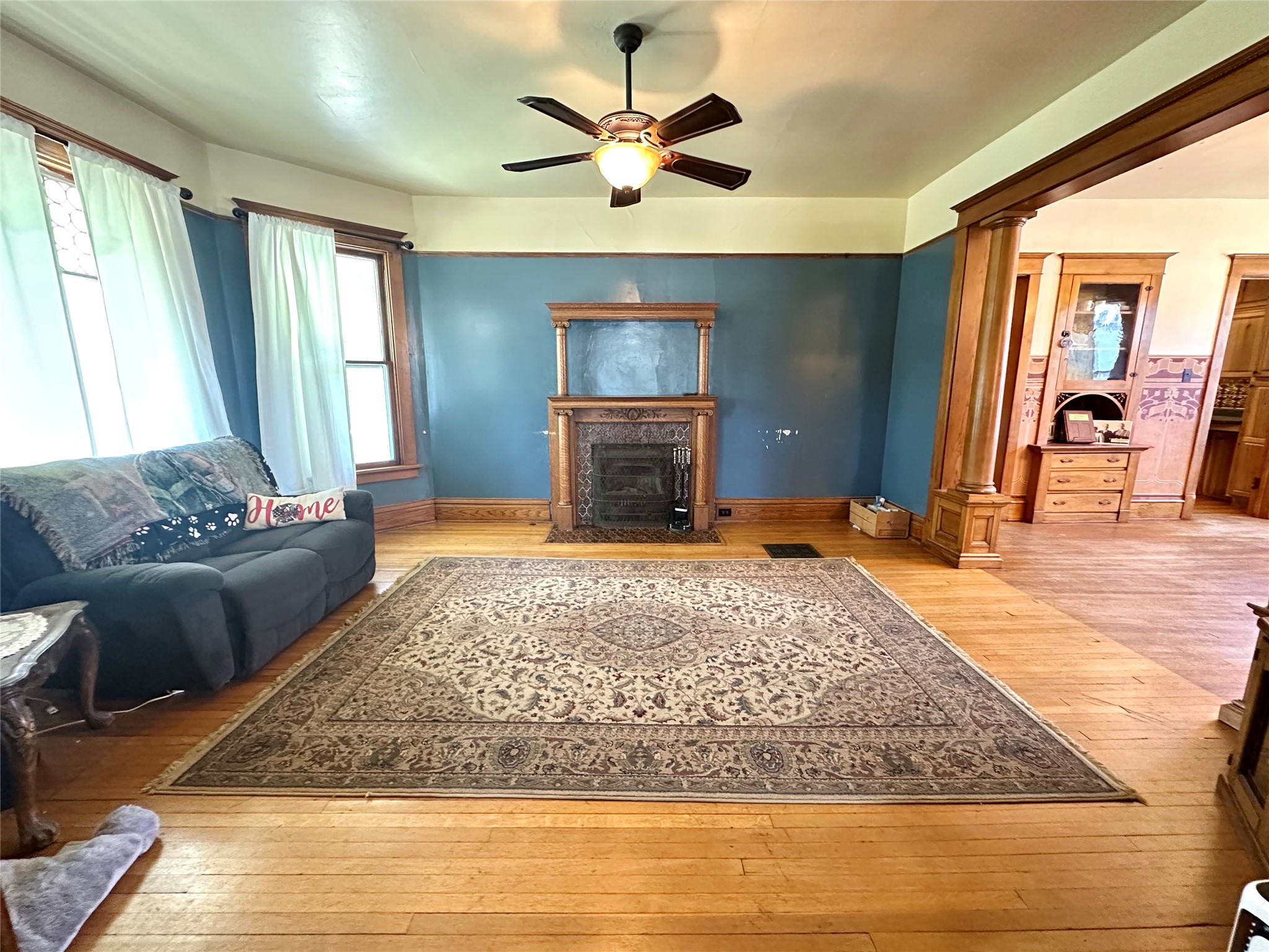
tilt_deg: -10.8
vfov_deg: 85.7
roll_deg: +0.5
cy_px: 476
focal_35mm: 14
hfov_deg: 102.1
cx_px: 634
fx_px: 513
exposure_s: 1/60
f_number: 2.2
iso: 800
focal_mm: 2.22
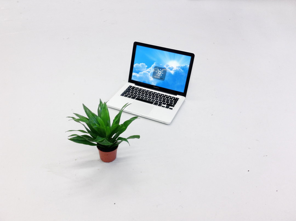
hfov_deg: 52.7
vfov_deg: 40.6
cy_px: 110
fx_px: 299
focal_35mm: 35
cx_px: 148
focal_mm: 3.85
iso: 100
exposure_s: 1/50
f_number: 2.8
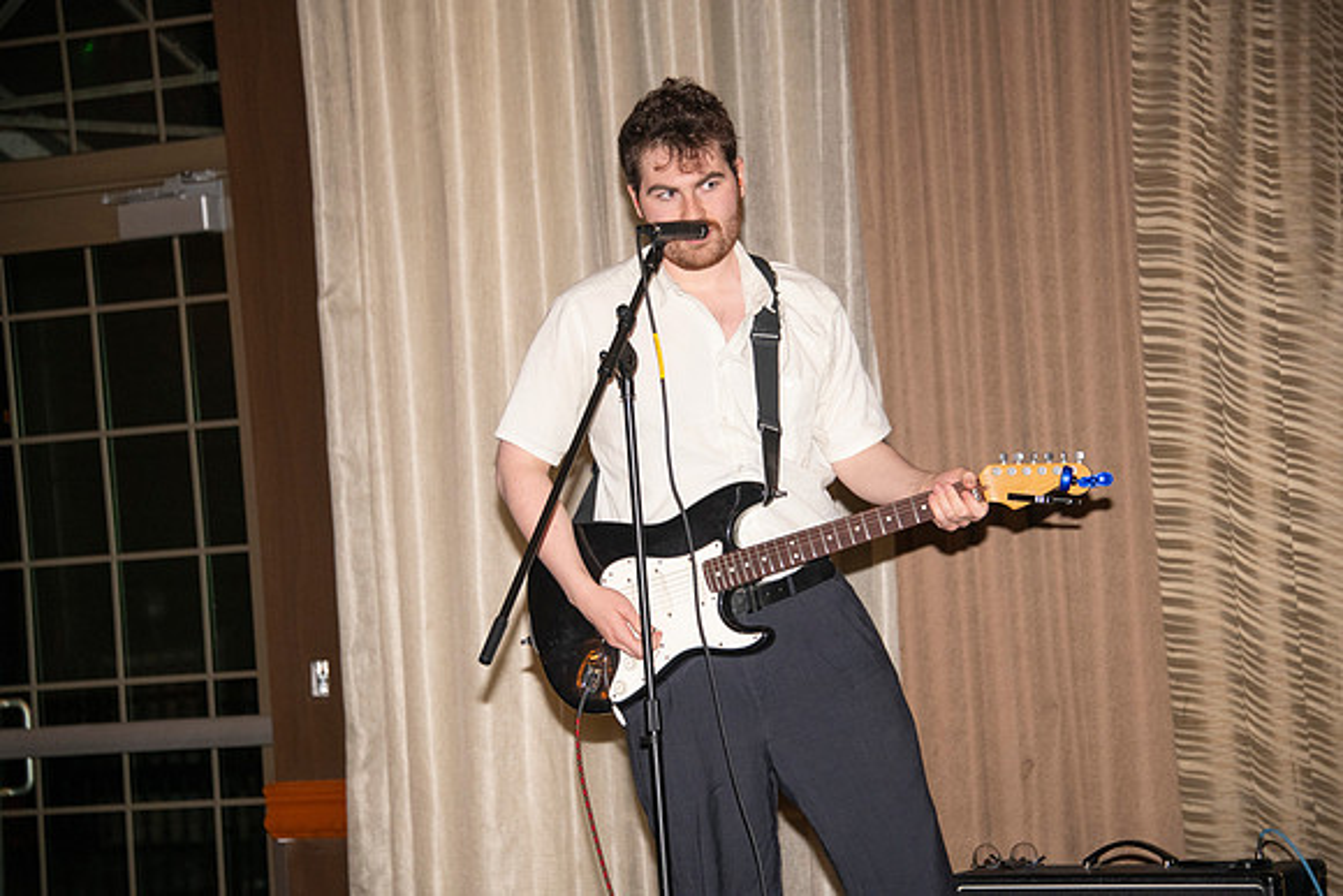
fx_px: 4664
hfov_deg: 16.4
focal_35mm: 125
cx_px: 672
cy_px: 448
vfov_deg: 11.0
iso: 2000
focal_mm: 125
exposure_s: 1/60
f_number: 5.6
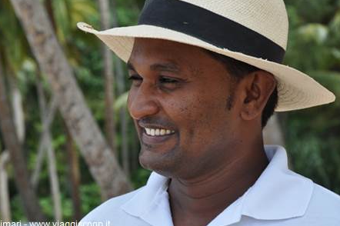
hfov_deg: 14.8
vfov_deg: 9.9
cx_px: 162
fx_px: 1307
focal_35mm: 139
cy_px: 107
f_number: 8
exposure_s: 1/320
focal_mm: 85
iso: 200
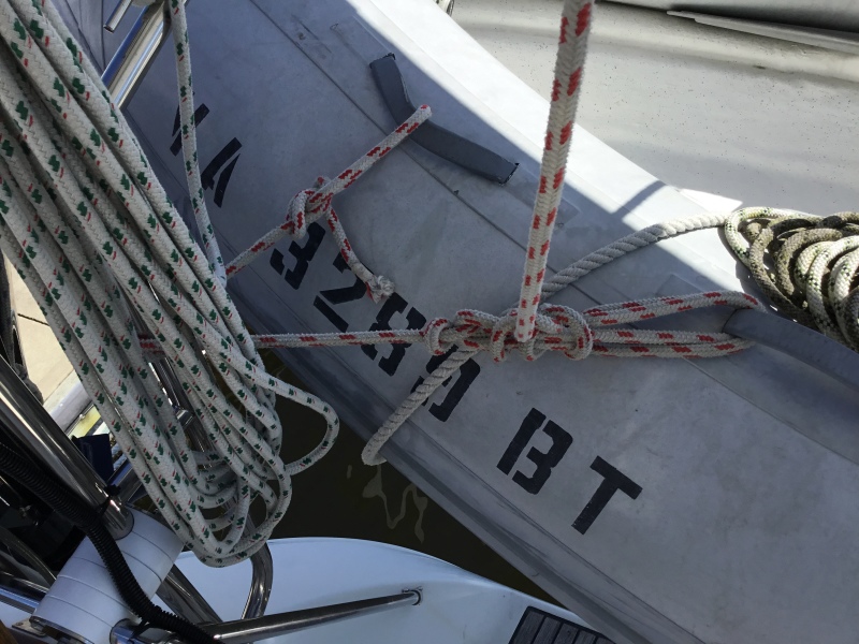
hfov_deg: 58.4
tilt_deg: -49.9
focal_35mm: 31
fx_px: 769
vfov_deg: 45.4
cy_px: 322
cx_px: 430
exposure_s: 1/1314
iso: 25
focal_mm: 3.3
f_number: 2.4
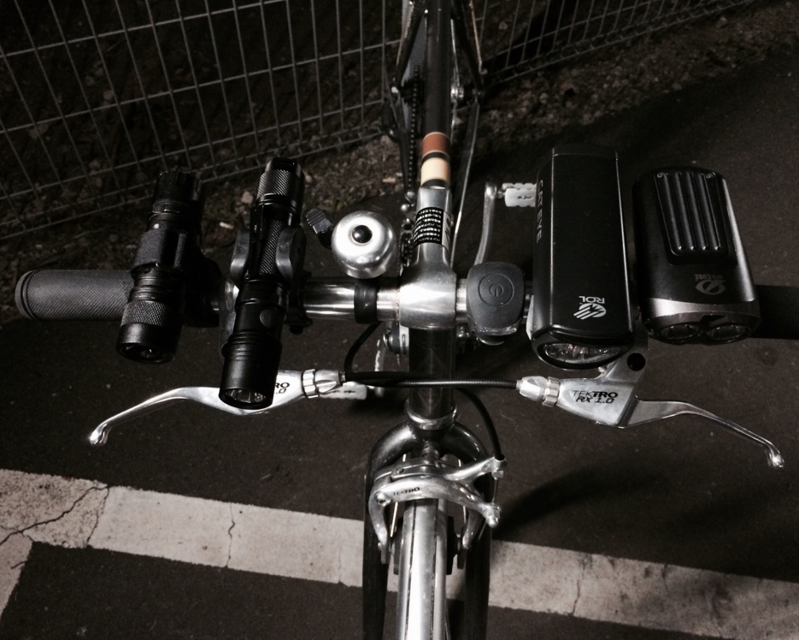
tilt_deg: -54.7
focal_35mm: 31
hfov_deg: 57.1
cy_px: 328
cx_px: 426
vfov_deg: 47.1
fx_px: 733
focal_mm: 4.15
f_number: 2.2
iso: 400
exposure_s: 1/15
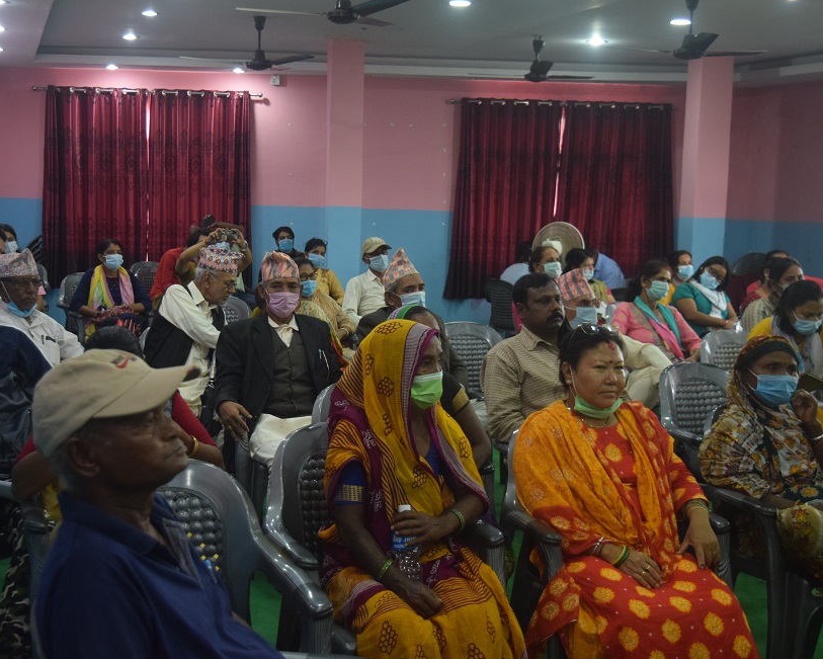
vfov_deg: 33.5
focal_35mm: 45
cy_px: 331
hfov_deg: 41.1
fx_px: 1096
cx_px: 372
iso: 1250
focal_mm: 26
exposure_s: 1/60
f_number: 4
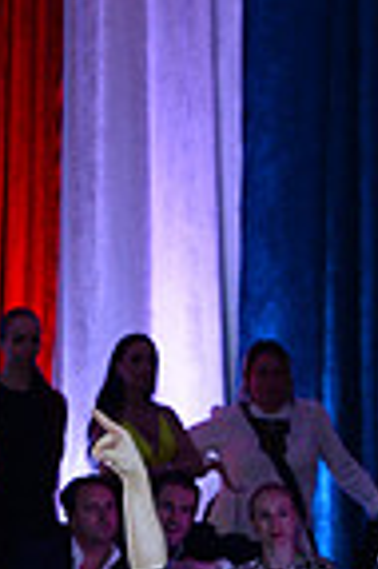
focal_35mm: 547
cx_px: 678
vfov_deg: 3.8
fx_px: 8636
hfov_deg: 2.5
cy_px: 756
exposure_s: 1/250
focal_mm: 135
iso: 2000
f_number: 5
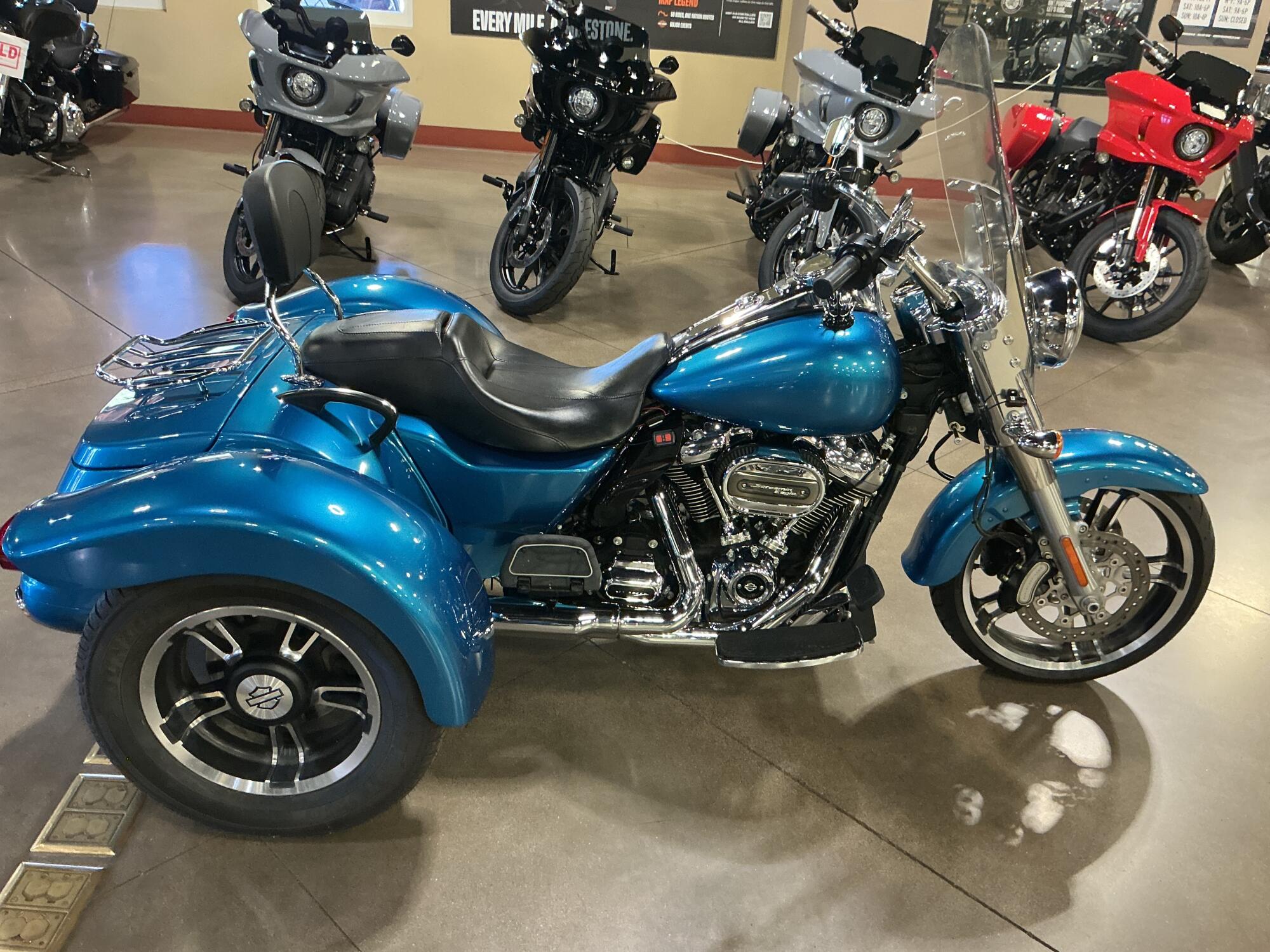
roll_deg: -3.9
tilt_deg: -28.1
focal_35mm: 29
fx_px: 1064
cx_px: 635
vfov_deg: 48.2
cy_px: 476
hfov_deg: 61.7
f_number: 1.8
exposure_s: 1/60
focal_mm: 3
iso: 200
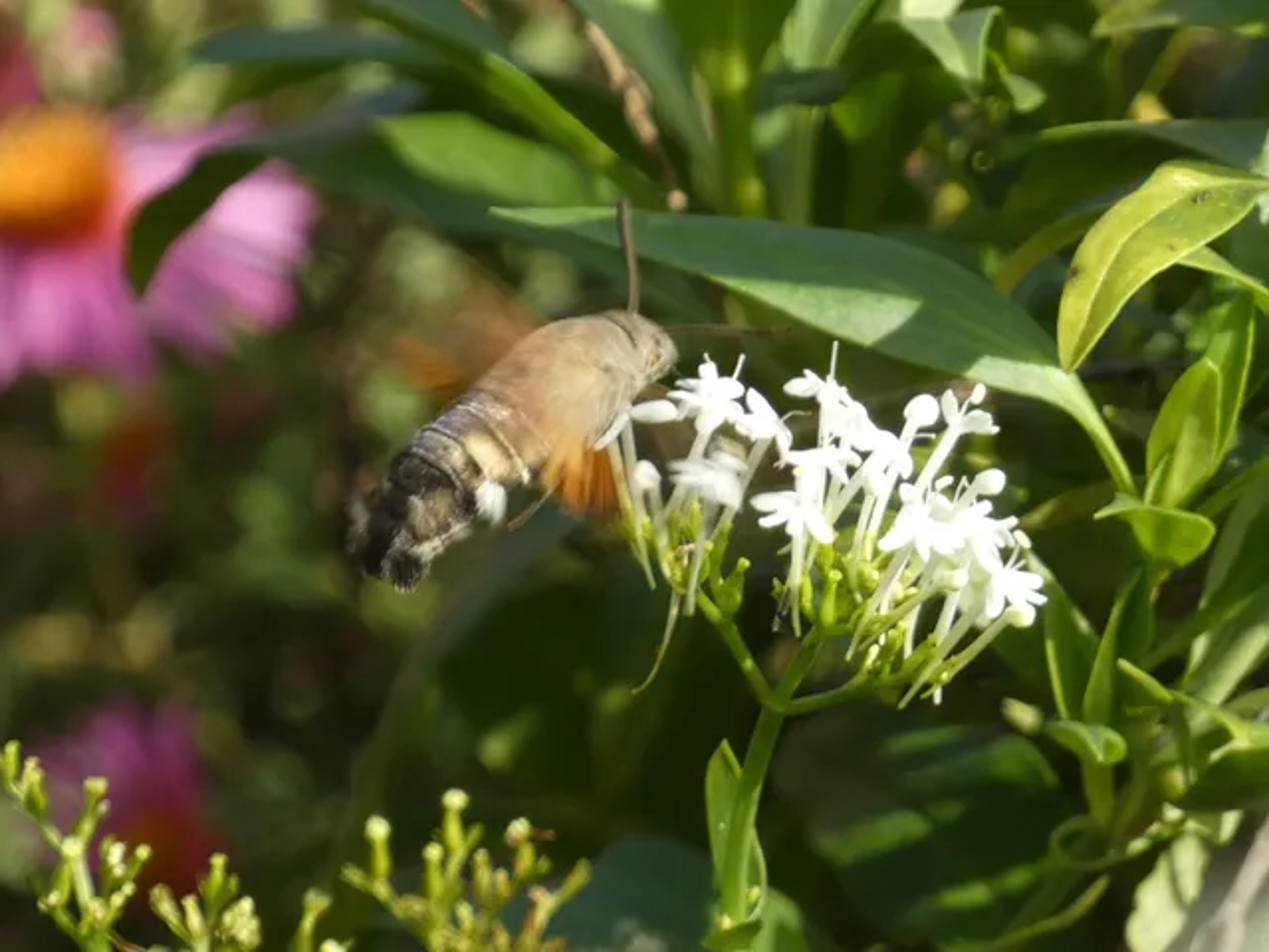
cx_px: 634
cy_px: 476
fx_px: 27751
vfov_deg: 2.0
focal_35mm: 757
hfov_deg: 2.6
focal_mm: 135.6
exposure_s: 1/100
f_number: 5.6
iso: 100
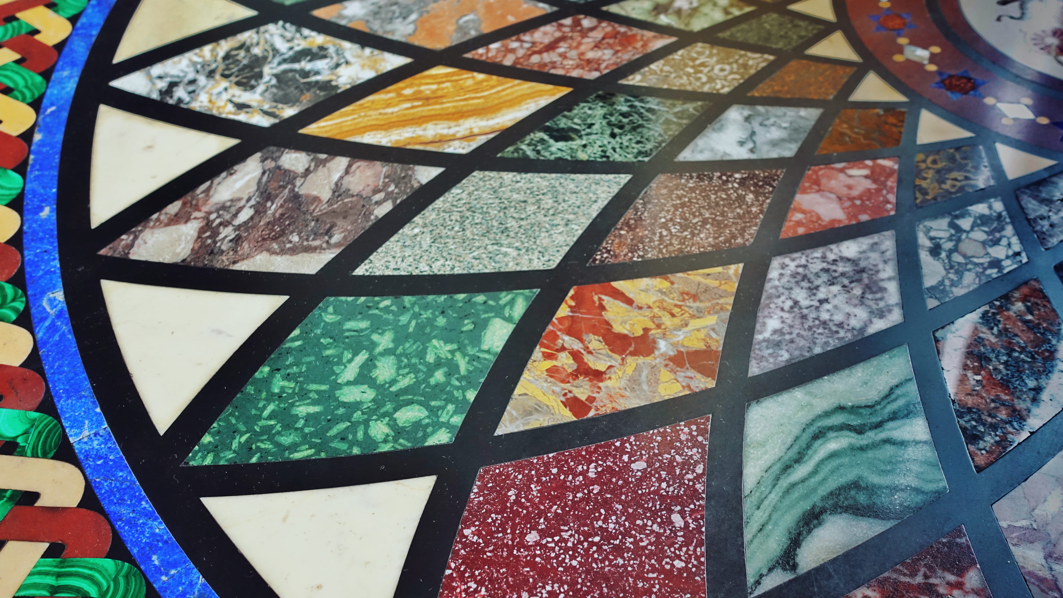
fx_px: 1268
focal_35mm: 45
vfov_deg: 26.5
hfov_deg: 45.5
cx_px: 538
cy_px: 350
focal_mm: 14.9
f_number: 4
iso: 640
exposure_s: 1/80
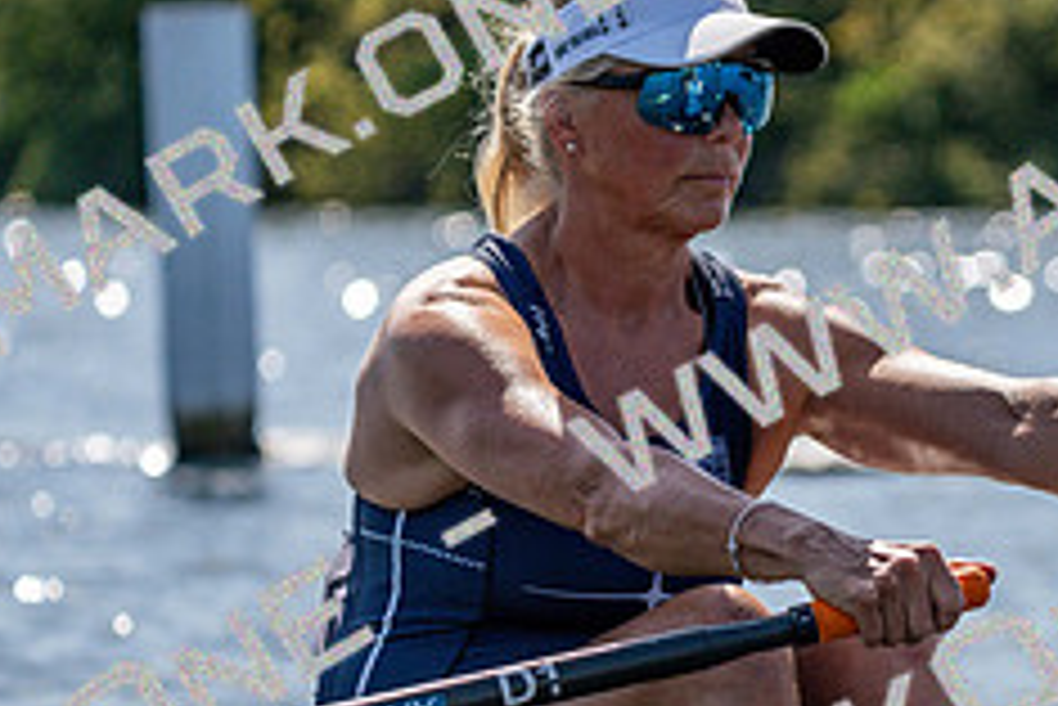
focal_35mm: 494
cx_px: 1126
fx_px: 14526
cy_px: 506
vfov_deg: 2.8
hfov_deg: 4.2
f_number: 5.6
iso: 320
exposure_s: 1/2000
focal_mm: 200
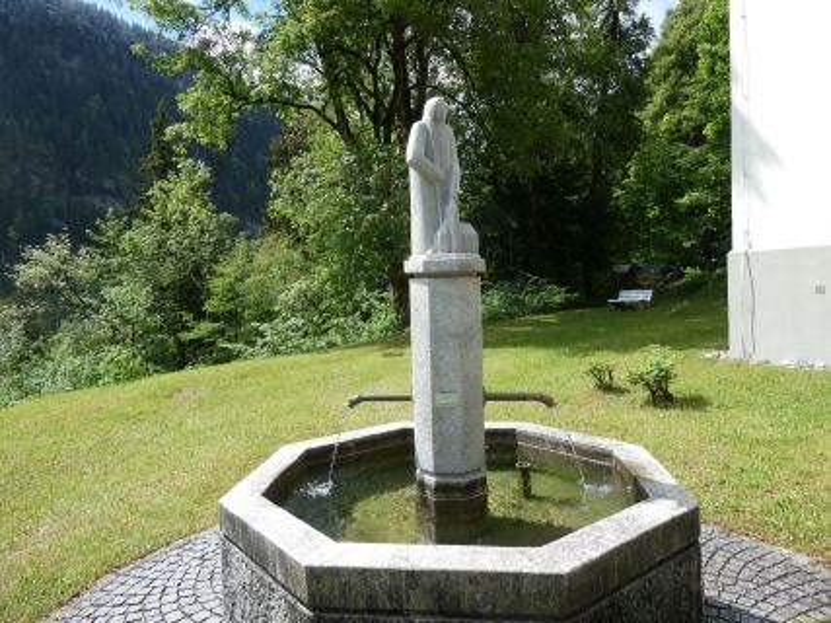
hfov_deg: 71.6
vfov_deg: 56.8
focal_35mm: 24
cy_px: 312
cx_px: 416
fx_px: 576
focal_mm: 4.3
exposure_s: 1/640
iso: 80
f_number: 3.3
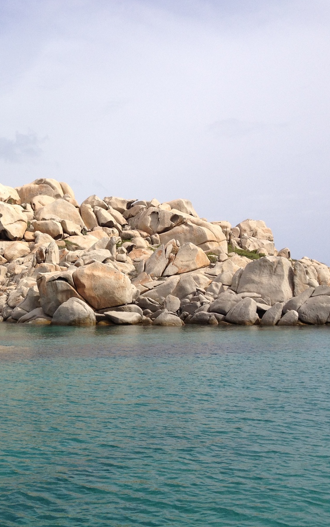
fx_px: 719
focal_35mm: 50
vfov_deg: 40.3
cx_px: 44
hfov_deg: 25.2
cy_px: 262
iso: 64
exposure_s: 1/2404
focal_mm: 4.28
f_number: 2.4
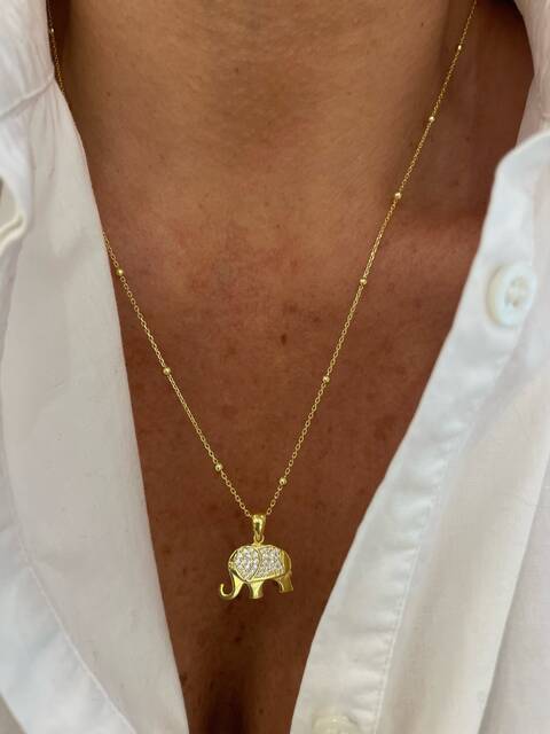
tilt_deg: +9.1
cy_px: 367
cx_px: 275
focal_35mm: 26
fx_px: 551
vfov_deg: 67.3
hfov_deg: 53.1
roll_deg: +0.1
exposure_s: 1/100
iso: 125
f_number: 1.6
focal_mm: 4.2
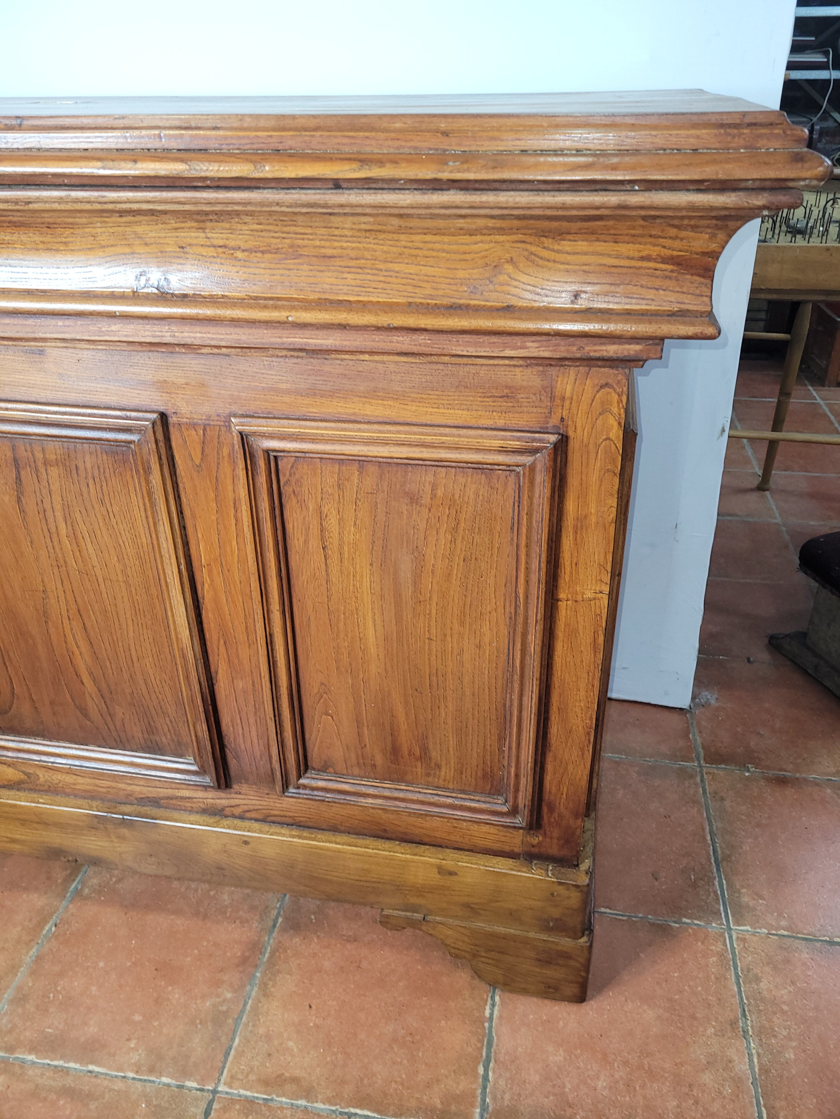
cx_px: 420
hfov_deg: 53.1
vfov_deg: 67.3
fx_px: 841
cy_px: 560
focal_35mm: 26
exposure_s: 1/25
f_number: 1.8
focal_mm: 5.4
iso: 125
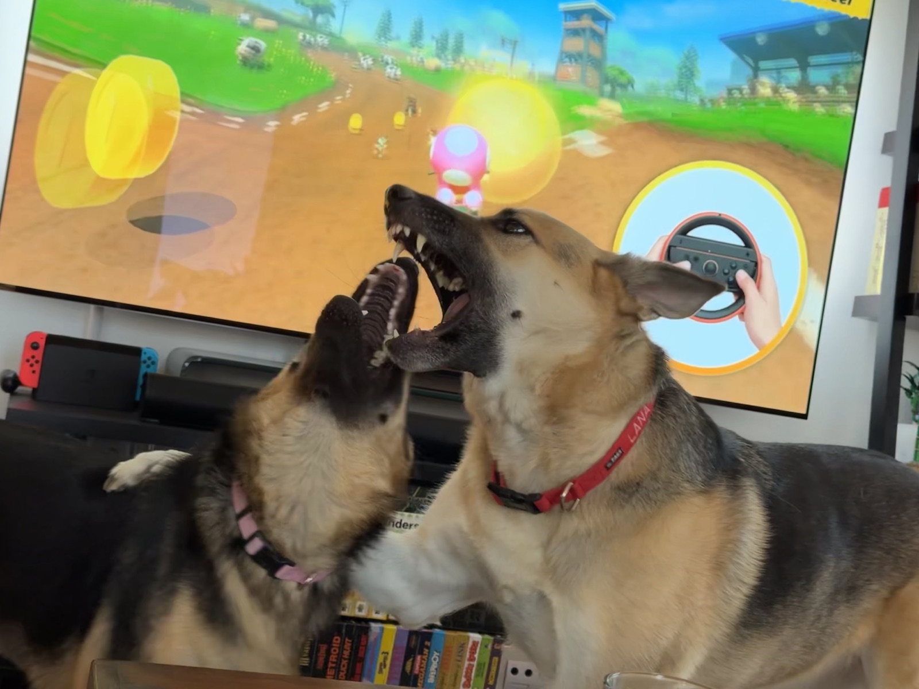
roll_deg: -9.7
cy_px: 344
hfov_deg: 39.7
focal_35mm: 48
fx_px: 1274
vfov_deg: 30.3
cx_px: 460
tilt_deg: -0.2
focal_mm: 6.76
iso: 100
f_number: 1.78
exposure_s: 1/81
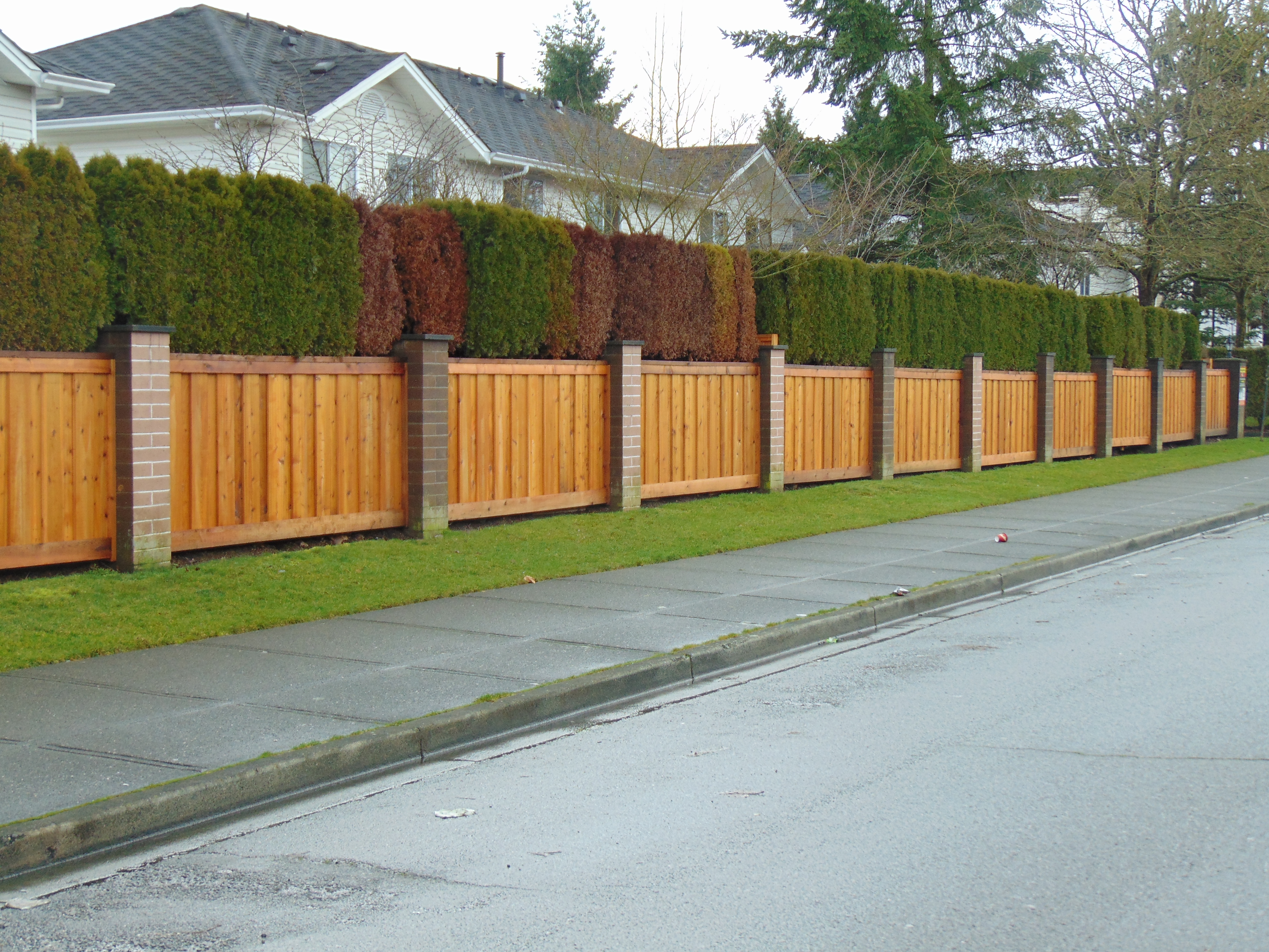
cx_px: 634
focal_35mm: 60
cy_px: 476
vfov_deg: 24.4
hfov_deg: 32.2
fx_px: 2200
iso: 80
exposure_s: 1/80
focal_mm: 10.8
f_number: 3.6
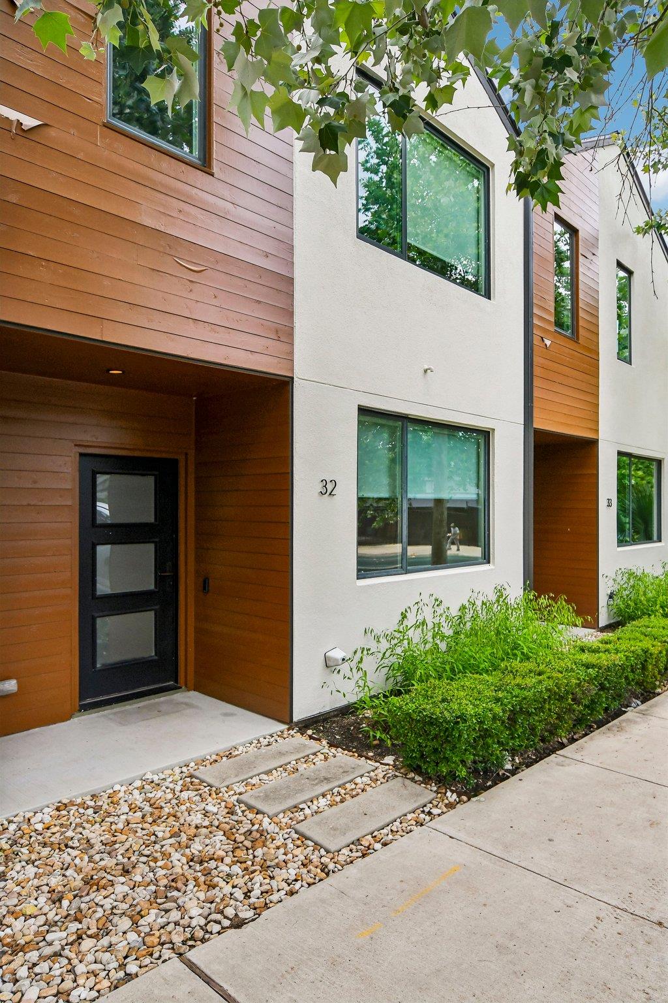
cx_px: 334
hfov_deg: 56.1
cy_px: 502
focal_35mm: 22
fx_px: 626
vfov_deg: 77.3
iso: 400
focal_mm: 15
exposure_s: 1/250
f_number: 8
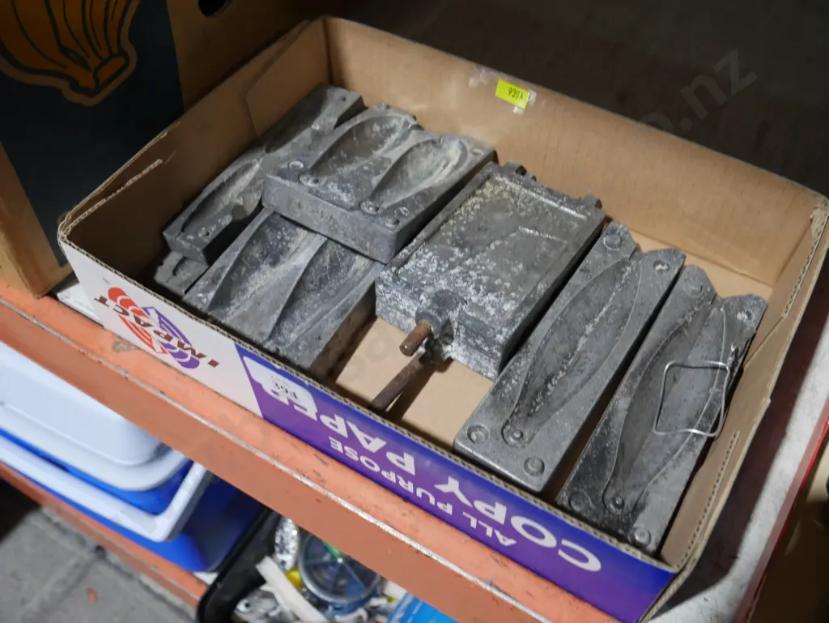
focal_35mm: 34
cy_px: 312
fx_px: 815
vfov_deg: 41.8
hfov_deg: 53.9
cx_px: 414
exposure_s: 1/60
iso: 500
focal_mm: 17
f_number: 4
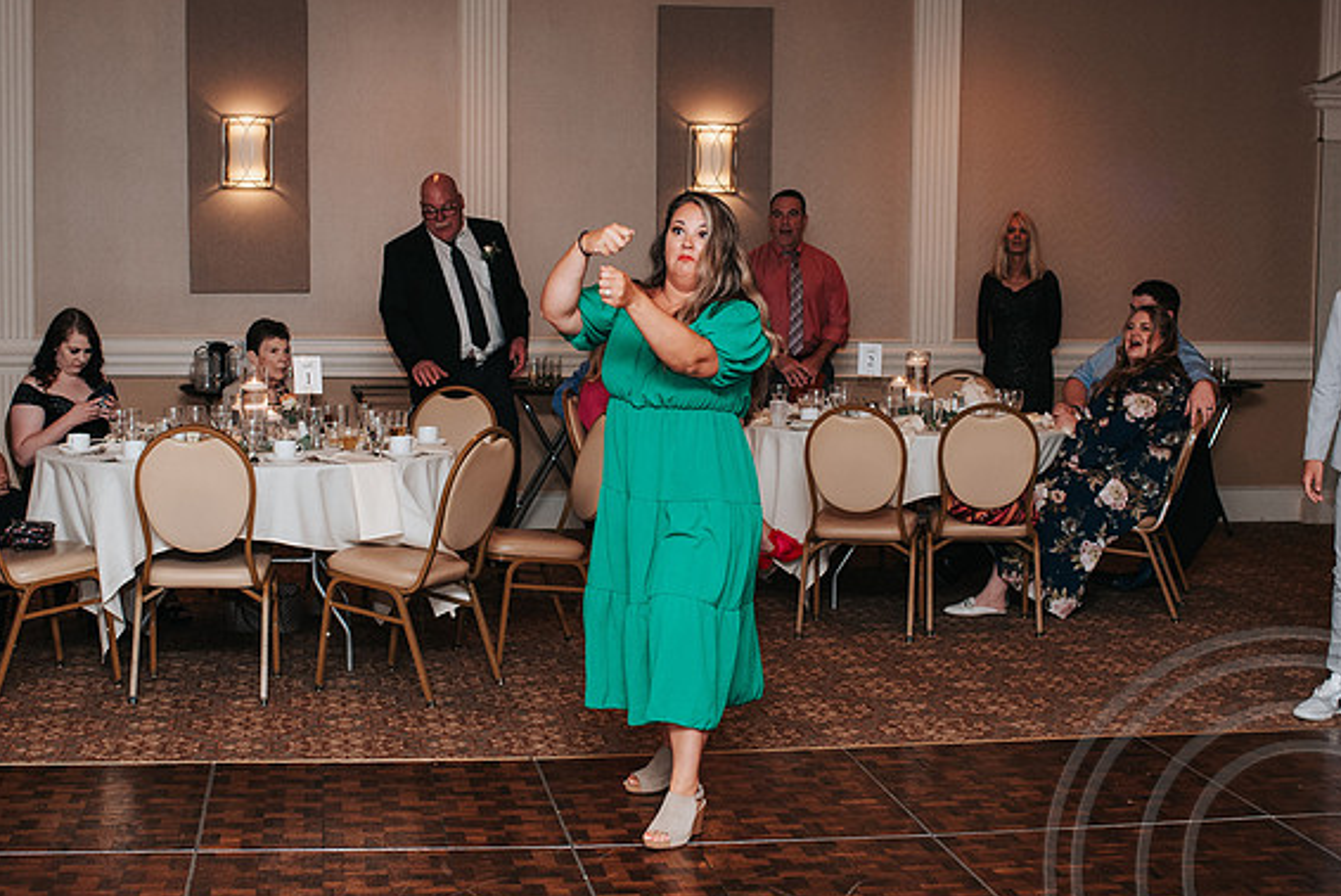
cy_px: 466
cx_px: 596
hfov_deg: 35.6
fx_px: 2087
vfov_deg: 24.2
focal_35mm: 56
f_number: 3.5
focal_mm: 35
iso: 1000
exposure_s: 1/200
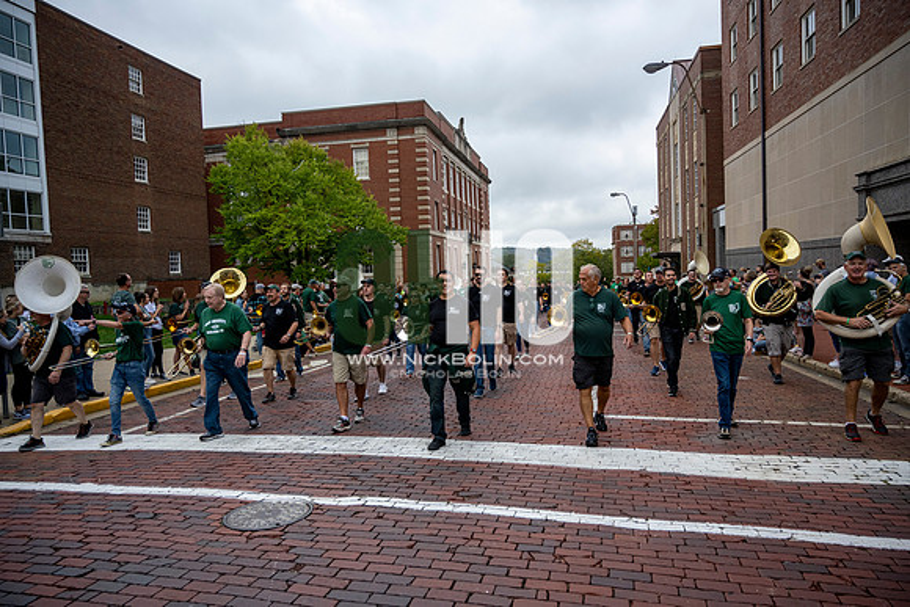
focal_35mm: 24
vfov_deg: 53.2
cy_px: 304
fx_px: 607
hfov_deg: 73.7
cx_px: 455
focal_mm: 24
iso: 640
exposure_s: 1/1600
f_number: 4
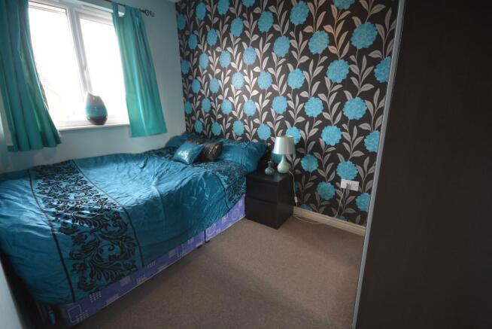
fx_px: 205
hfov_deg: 100.4
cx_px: 246
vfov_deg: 77.4
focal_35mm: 15
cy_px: 164
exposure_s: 1/25
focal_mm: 10
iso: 400
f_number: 4.5
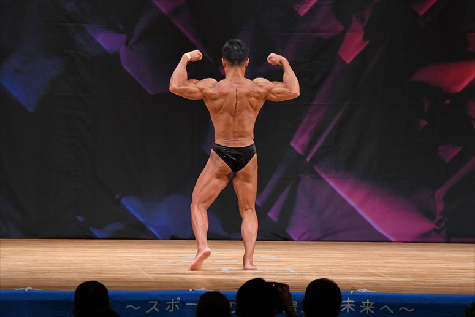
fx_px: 3165
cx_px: 238
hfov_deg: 8.6
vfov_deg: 5.7
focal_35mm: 240
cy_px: 158
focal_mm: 160
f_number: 5.6
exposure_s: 1/400
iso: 3200
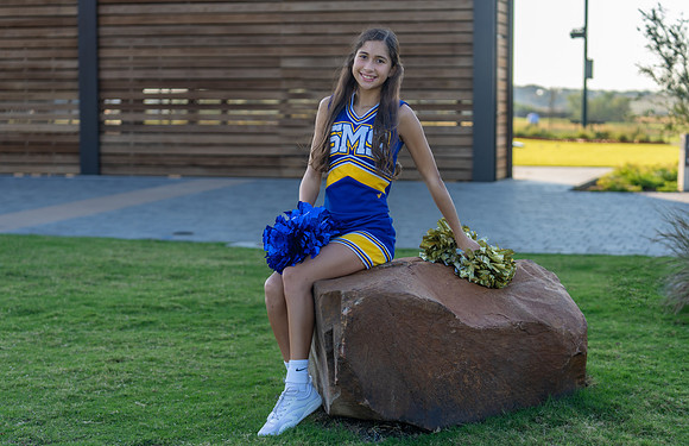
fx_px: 1406
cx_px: 354
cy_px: 236
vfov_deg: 18.0
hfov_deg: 27.5
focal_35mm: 74
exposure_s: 1/400
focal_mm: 70
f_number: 3.2
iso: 100
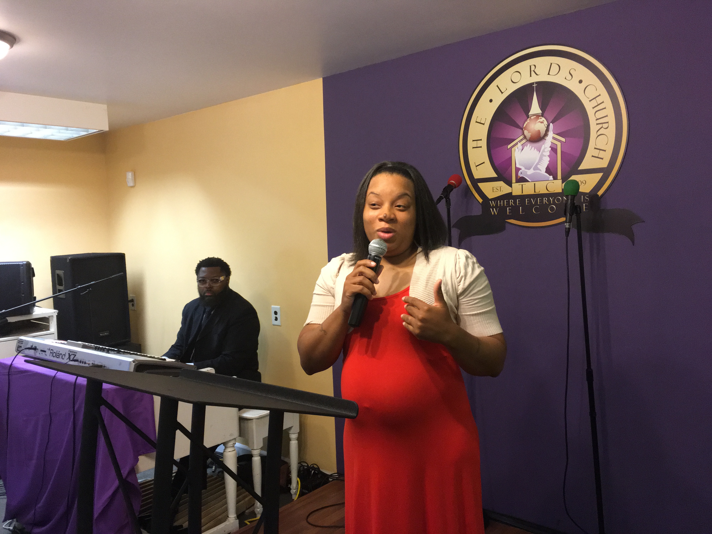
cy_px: 267
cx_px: 356
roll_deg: +2.1
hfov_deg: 61.7
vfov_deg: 48.2
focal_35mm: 29
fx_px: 596
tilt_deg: -2.4
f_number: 2.2
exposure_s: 1/30
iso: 250
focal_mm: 4.15
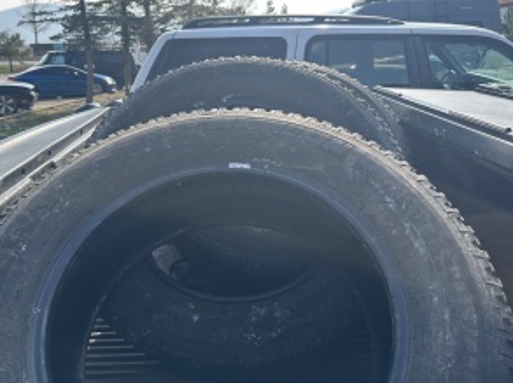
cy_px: 192
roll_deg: +0.9
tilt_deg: -18.6
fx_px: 444
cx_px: 231
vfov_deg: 46.7
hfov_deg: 59.9
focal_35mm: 30
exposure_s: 1/1433
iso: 80
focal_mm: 6.86
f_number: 1.78
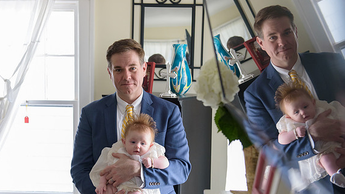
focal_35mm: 57
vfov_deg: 21.1
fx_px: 521
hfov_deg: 36.6
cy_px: 108
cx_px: 153
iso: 1600
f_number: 3.2
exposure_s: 1/125
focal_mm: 48
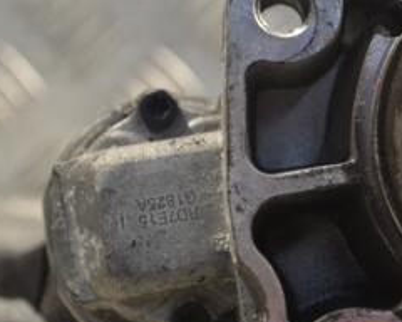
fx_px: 2011
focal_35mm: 169
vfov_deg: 9.1
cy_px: 200
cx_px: 412
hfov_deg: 11.3
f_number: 8
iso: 3200
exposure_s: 1/250
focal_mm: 48
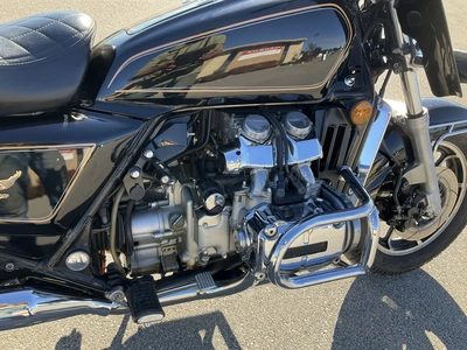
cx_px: 234
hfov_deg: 61.7
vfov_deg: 48.2
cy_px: 175
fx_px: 391
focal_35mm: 29
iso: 25
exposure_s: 1/276
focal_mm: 3
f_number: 1.8
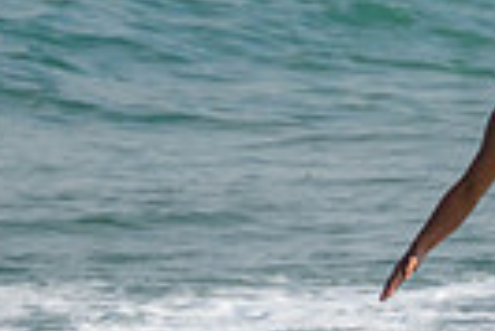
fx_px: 47860
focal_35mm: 3477
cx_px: 726
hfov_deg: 0.6
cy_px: 467
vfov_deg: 0.4
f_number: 11
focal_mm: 800
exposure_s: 1/2000
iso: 900
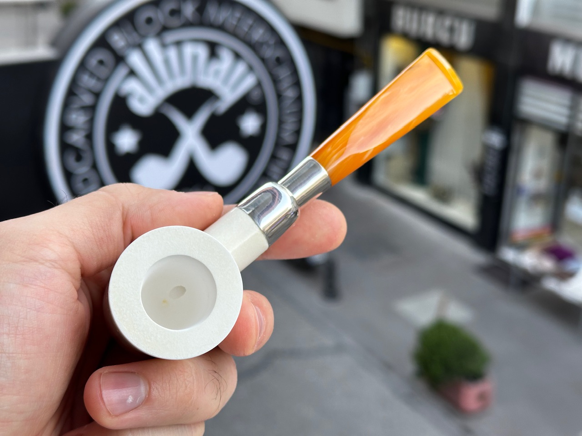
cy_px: 218
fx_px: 807
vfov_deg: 30.3
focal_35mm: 48
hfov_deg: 39.7
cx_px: 291
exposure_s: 1/100
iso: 64
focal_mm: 6.86
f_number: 1.78
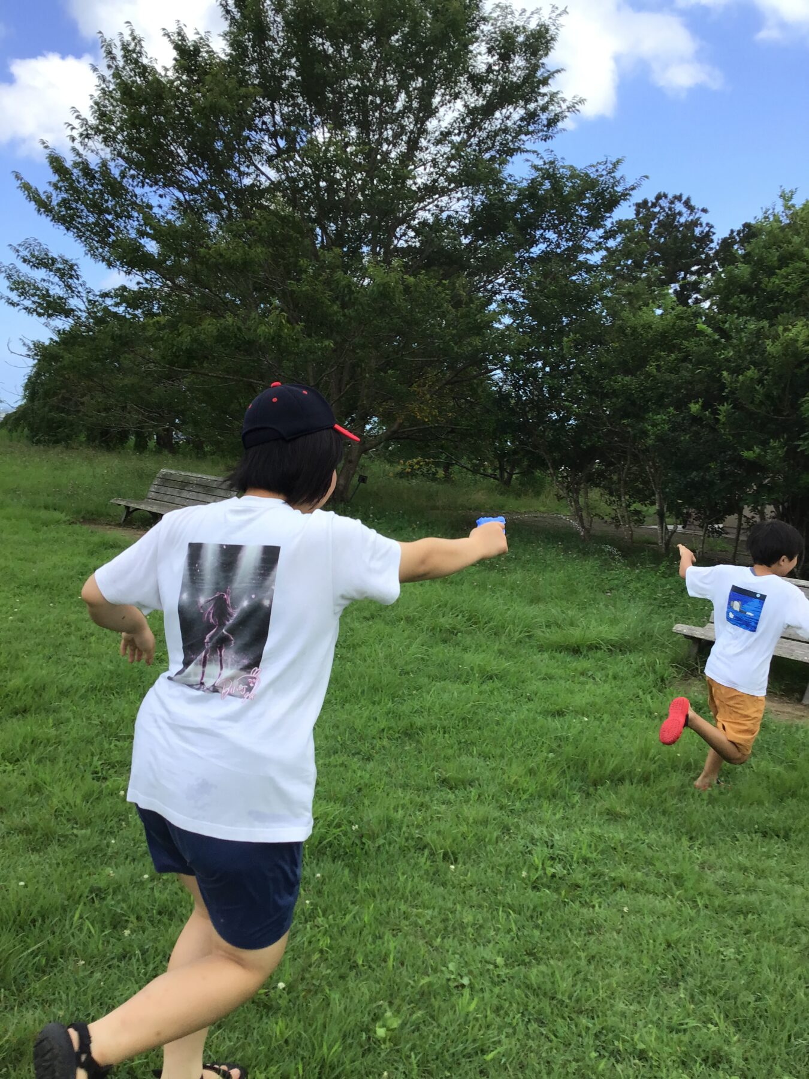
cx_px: 404
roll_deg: +0.3
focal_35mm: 31
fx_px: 966
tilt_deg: -8.7
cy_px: 540
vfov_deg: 58.4
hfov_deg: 45.4
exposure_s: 1/679
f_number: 2.4
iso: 25
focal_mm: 3.3
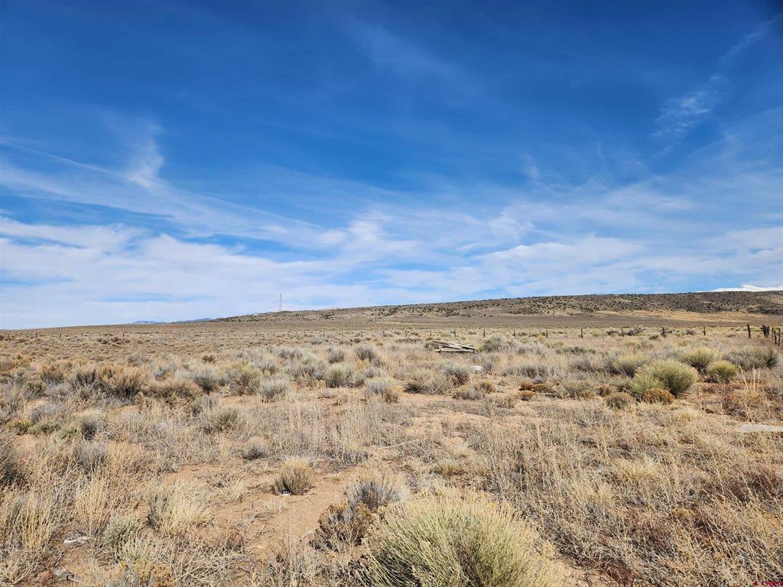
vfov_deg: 58.9
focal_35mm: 23
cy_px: 294
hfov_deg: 73.9
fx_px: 520
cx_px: 392
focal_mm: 5.4
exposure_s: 1/2365
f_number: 1.8
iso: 20
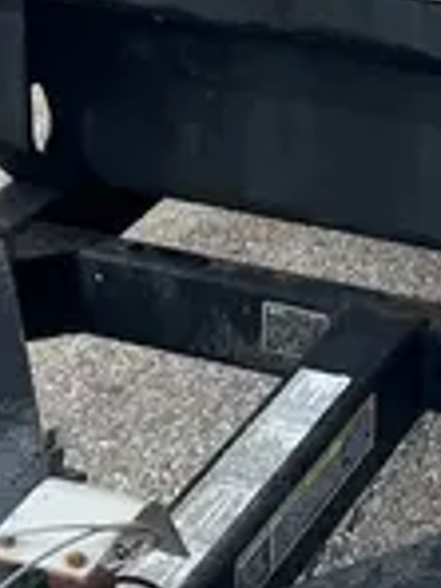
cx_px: 441
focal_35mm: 129
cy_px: -58
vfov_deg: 14.9
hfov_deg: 11.4
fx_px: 2191
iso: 50
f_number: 1.6
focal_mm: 5.1
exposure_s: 1/3311
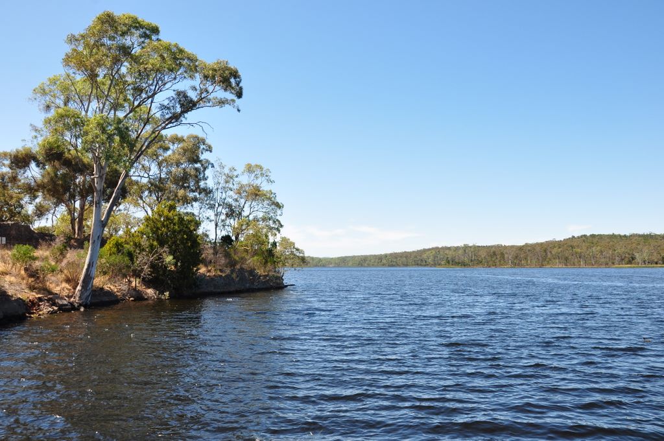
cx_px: 332
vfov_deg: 47.8
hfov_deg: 67.4
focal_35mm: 27
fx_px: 497
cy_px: 220
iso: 200
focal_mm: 18
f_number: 10
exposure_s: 1/200
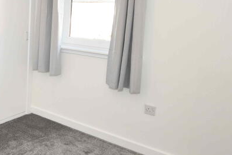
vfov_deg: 33.6
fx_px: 251
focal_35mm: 39
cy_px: 39
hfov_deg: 43.1
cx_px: 4
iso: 200
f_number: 4.5
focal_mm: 10
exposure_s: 1/80
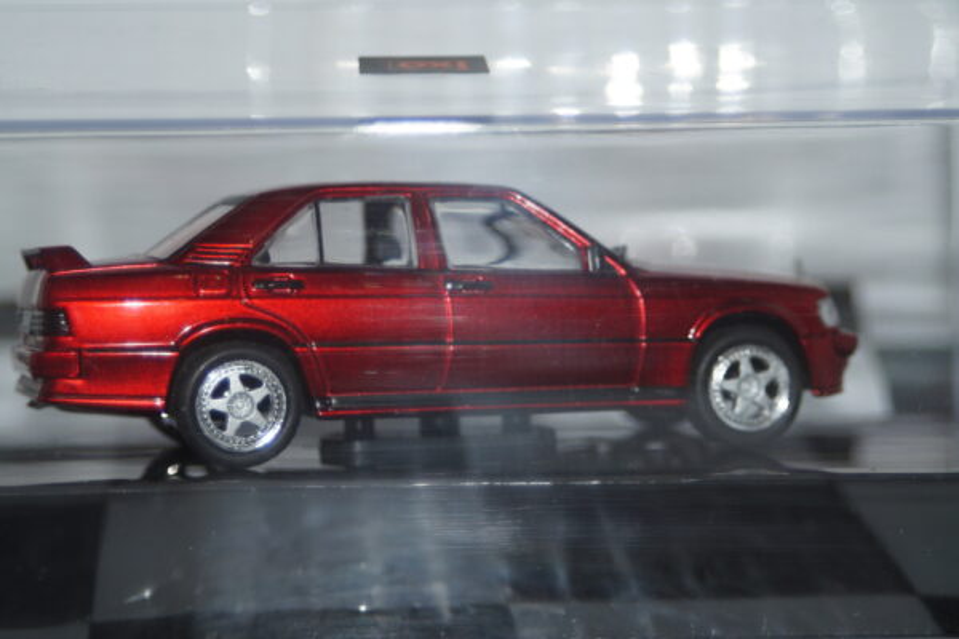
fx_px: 3196
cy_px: 320
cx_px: 480
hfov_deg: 17.1
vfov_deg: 11.4
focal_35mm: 120
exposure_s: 1/60
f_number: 5.6
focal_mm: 80
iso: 200
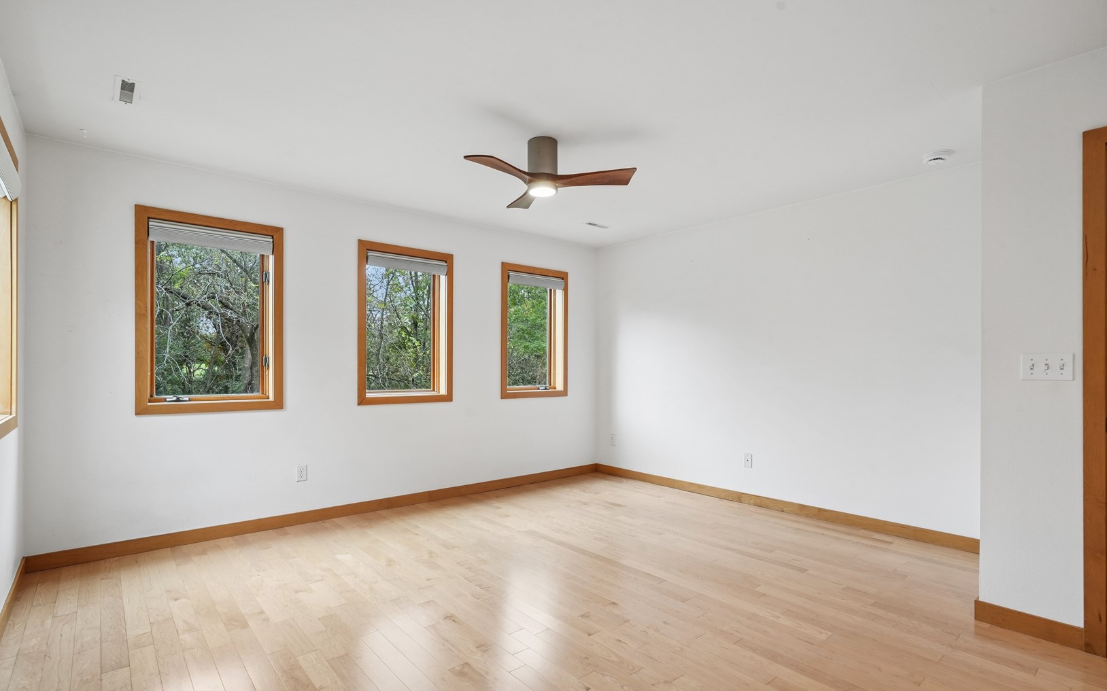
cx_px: 533
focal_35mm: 17
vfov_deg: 67.9
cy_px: 362
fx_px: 513
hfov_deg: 94.3
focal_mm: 16
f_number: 10
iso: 400
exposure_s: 1/13
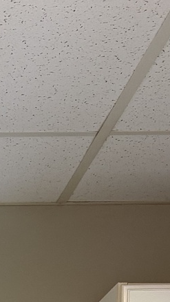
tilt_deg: -5.1
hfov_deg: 8.5
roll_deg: +0.5
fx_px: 1100
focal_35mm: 137
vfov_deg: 13.3
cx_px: -140
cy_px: 623
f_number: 1.78
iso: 250
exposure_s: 1/60
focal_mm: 6.76
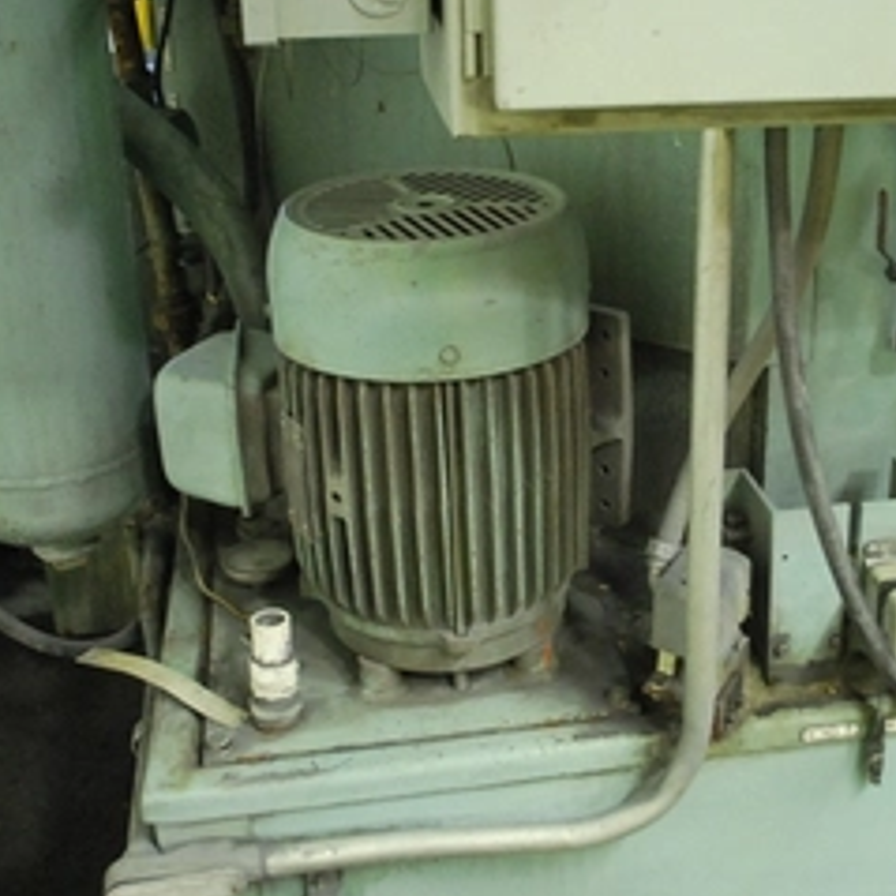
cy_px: 409
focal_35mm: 47
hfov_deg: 35.7
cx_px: 589
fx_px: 1376
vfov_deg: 36.0
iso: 1600
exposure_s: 1/13
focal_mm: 22
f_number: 4
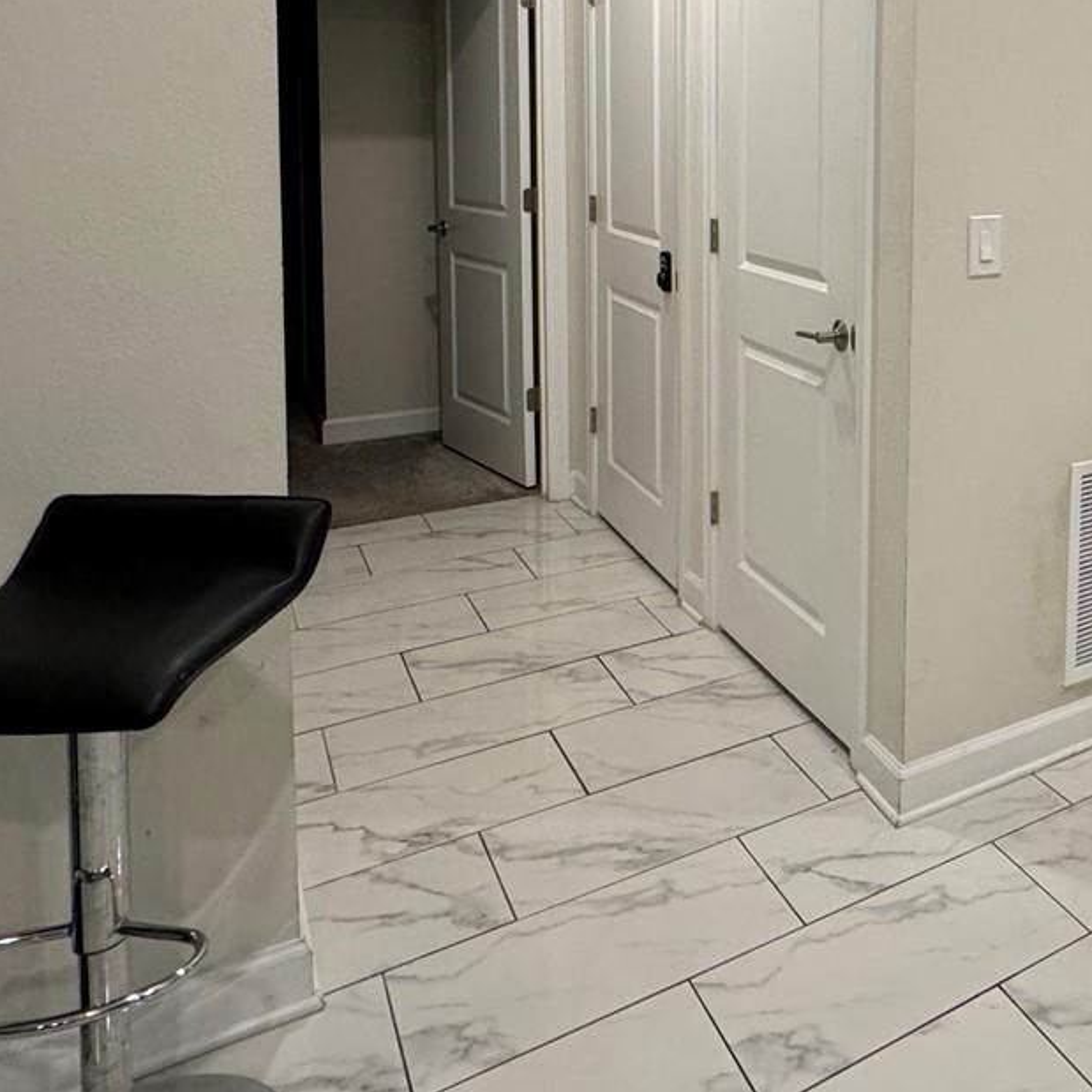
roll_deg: -1.3
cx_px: 1037
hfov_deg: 45.0
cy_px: 205
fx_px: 1142
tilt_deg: -4.8
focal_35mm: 32
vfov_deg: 48.0
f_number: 2.2
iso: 320
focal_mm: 2.22
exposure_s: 1/120
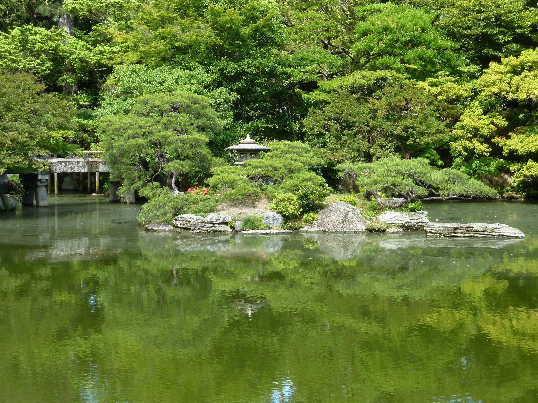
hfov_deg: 25.0
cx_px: 269
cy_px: 202
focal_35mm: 78
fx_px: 1212
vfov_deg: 18.9
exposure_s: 1/100
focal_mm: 12.8
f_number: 4.2
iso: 80
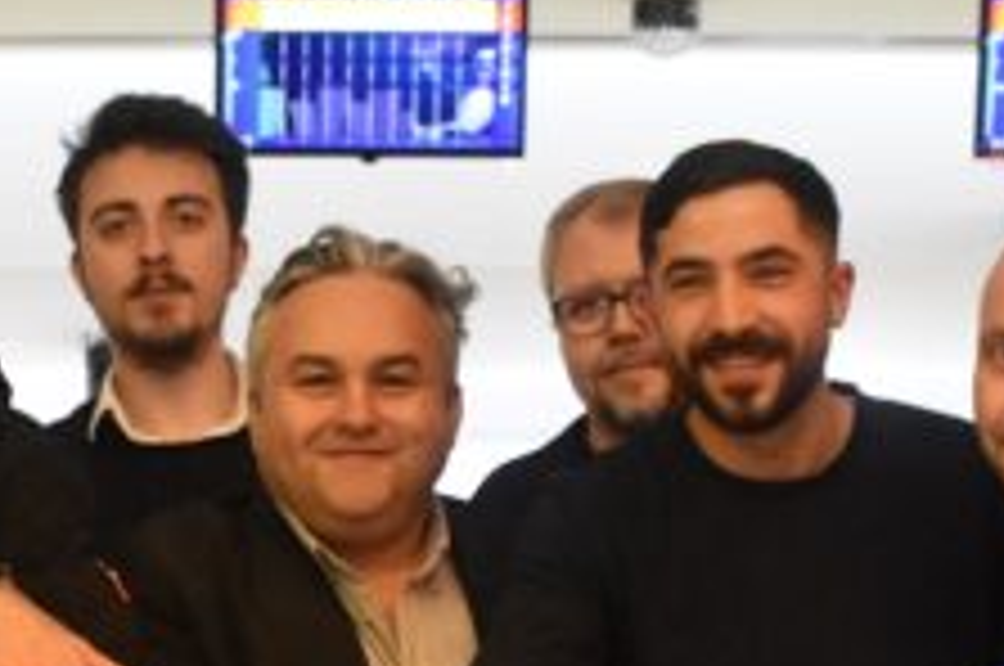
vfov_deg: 9.7
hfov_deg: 14.8
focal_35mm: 138
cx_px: 239
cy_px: 864
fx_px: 3843
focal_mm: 20
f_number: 4
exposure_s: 1/60
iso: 3200
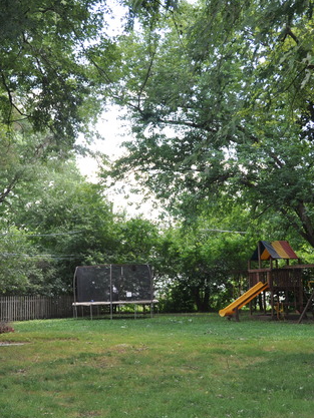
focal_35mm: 53
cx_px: 159
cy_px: 210
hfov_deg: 27.5
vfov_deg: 36.2
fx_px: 641
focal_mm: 24
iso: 220
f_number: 3.8
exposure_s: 1/200
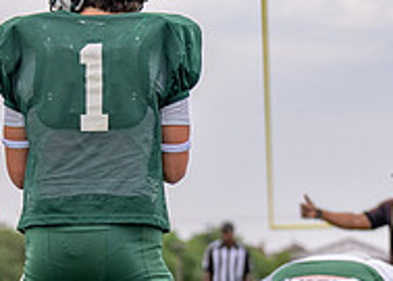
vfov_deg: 5.7
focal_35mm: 252
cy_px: 284
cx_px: 127
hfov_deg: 8.0
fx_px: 2813
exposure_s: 1/2500
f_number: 2.8
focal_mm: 70
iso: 320
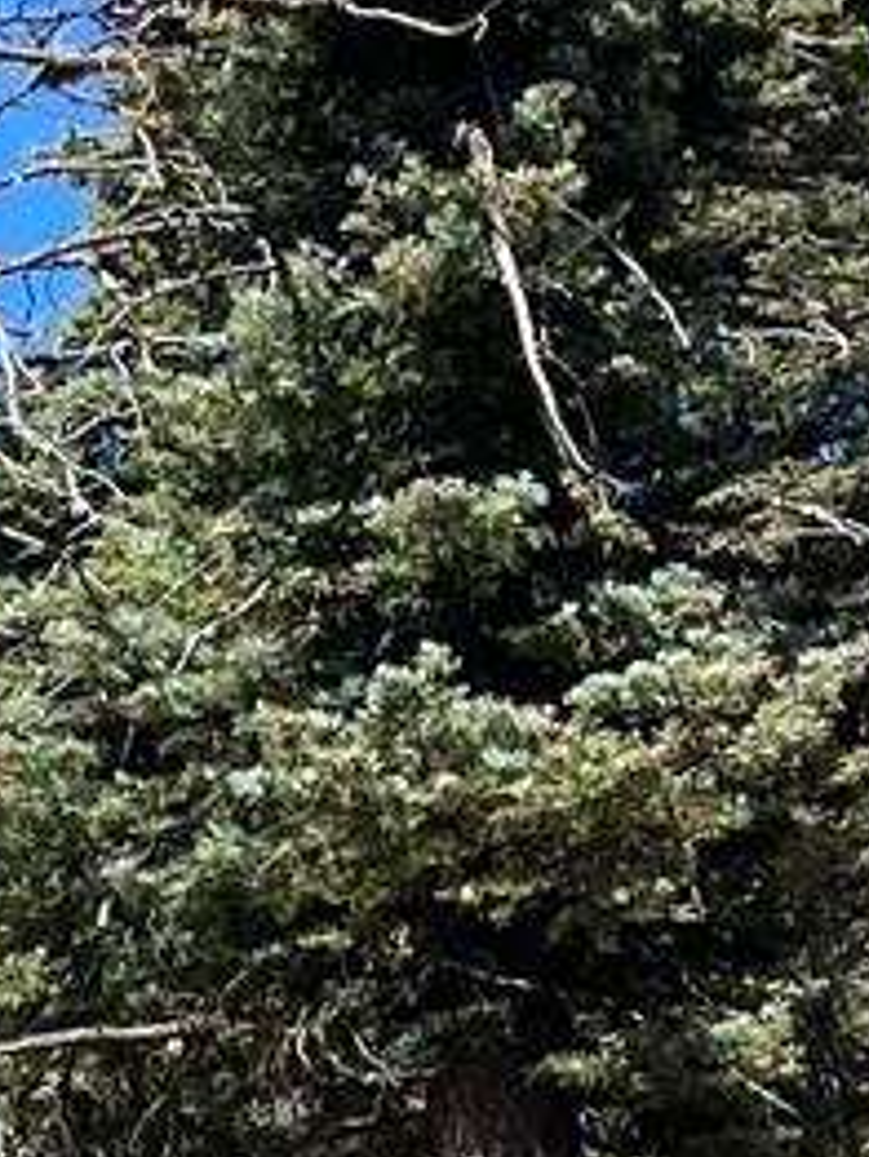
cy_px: 1529
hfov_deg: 6.9
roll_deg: +1.1
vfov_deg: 9.6
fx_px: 6722
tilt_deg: +10.1
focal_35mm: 201
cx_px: -1468
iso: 50
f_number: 1.6
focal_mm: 5.1
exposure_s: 1/2222
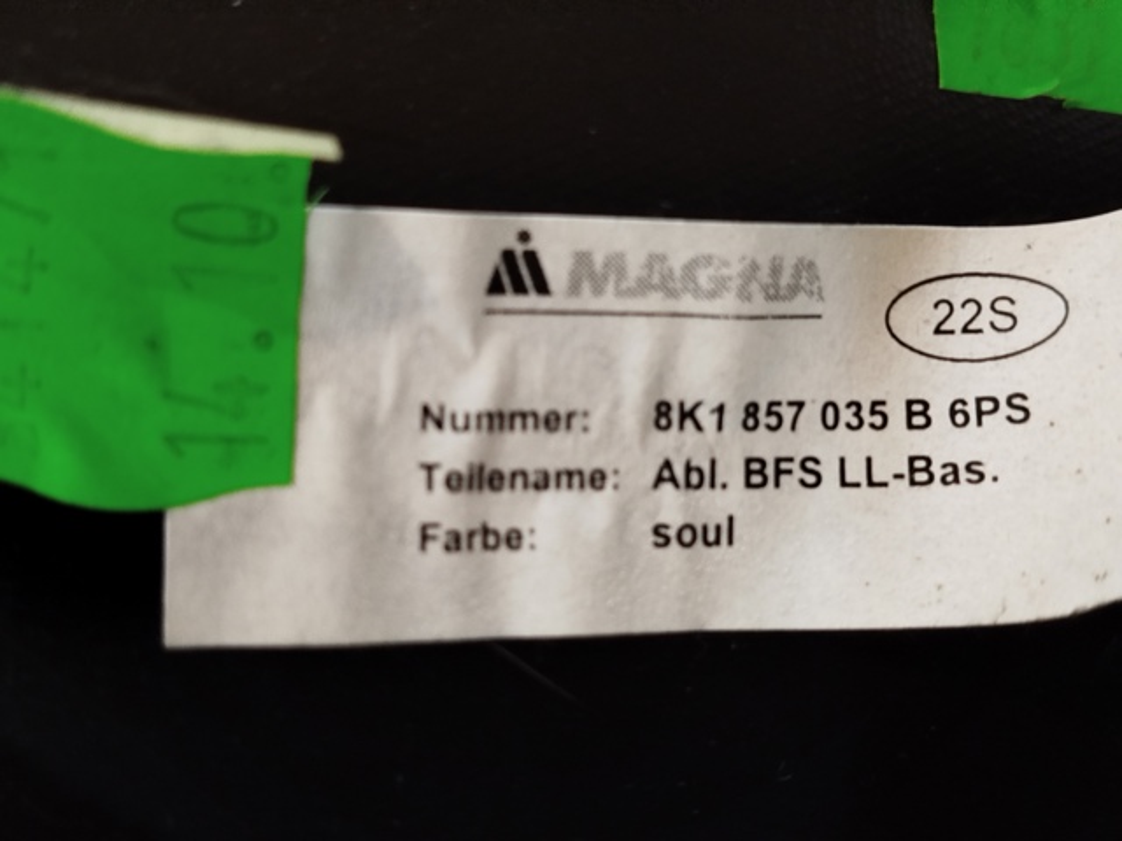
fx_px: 1556
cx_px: 561
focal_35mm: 48
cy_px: 420
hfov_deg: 39.7
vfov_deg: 30.3
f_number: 1.7
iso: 400
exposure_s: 1/33
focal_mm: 5.31
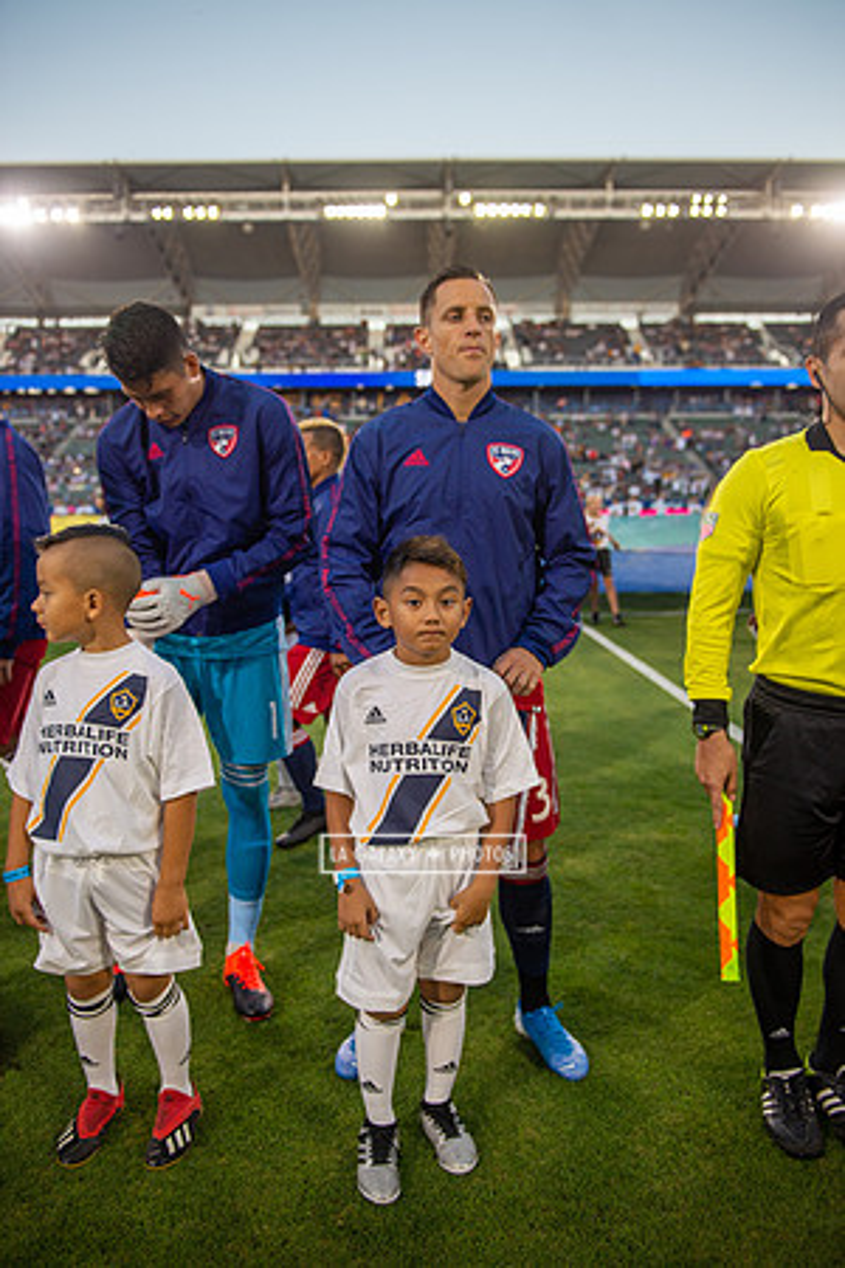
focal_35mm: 28
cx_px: 422
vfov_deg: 65.5
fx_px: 986
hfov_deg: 46.4
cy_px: 634
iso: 560
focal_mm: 28
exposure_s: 1/640
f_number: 2.8
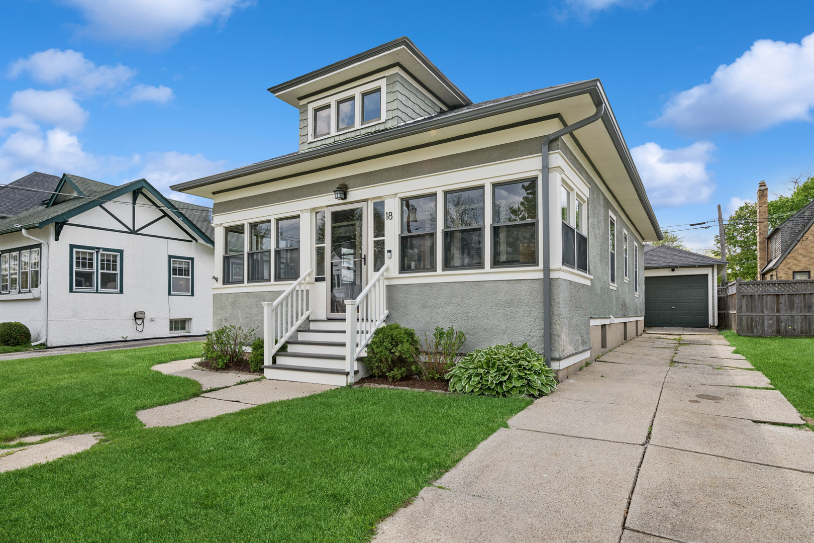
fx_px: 452
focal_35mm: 20
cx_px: 407
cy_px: 272
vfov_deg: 61.9
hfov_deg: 84.0
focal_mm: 20
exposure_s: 1/350
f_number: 8
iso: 400
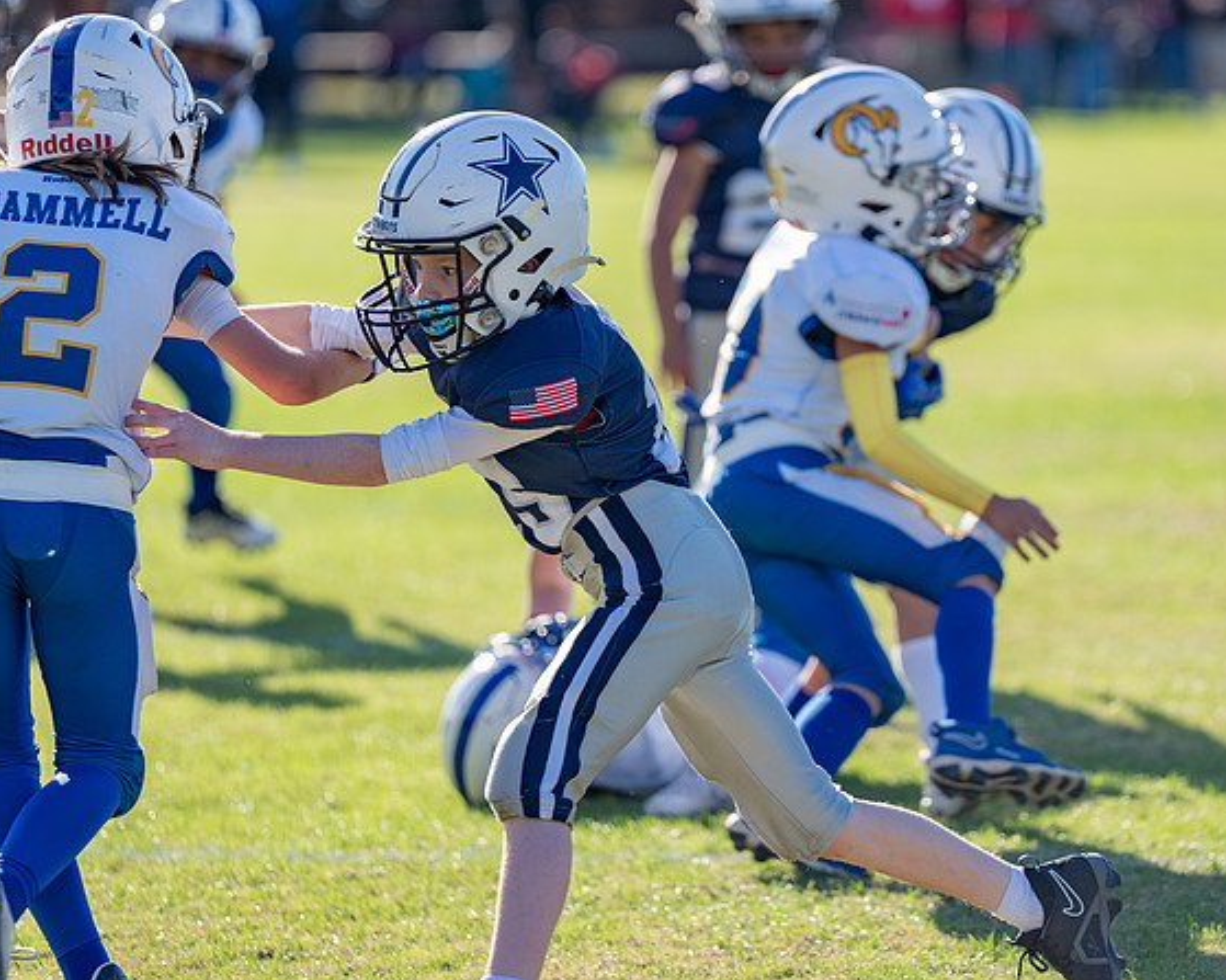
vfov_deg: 5.8
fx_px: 9614
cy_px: 443
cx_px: 809
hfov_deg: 7.3
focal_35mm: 265
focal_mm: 200
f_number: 2.8
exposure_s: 1/1250
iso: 100
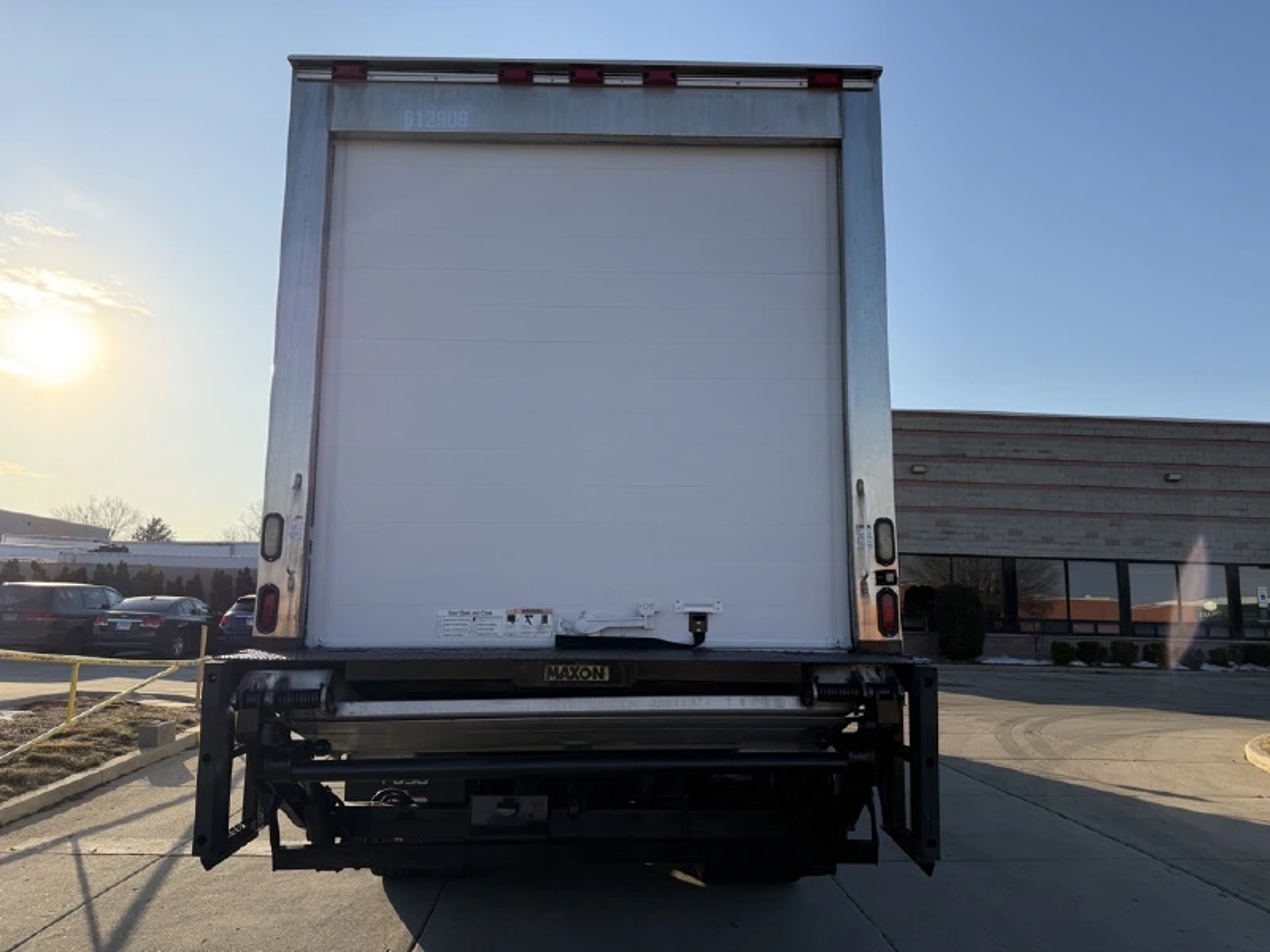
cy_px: 476
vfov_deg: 56.8
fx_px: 881
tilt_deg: +10.2
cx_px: 635
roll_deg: -1.8
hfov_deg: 71.6
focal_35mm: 24
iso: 100
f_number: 1.78
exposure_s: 1/4975
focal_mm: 6.76
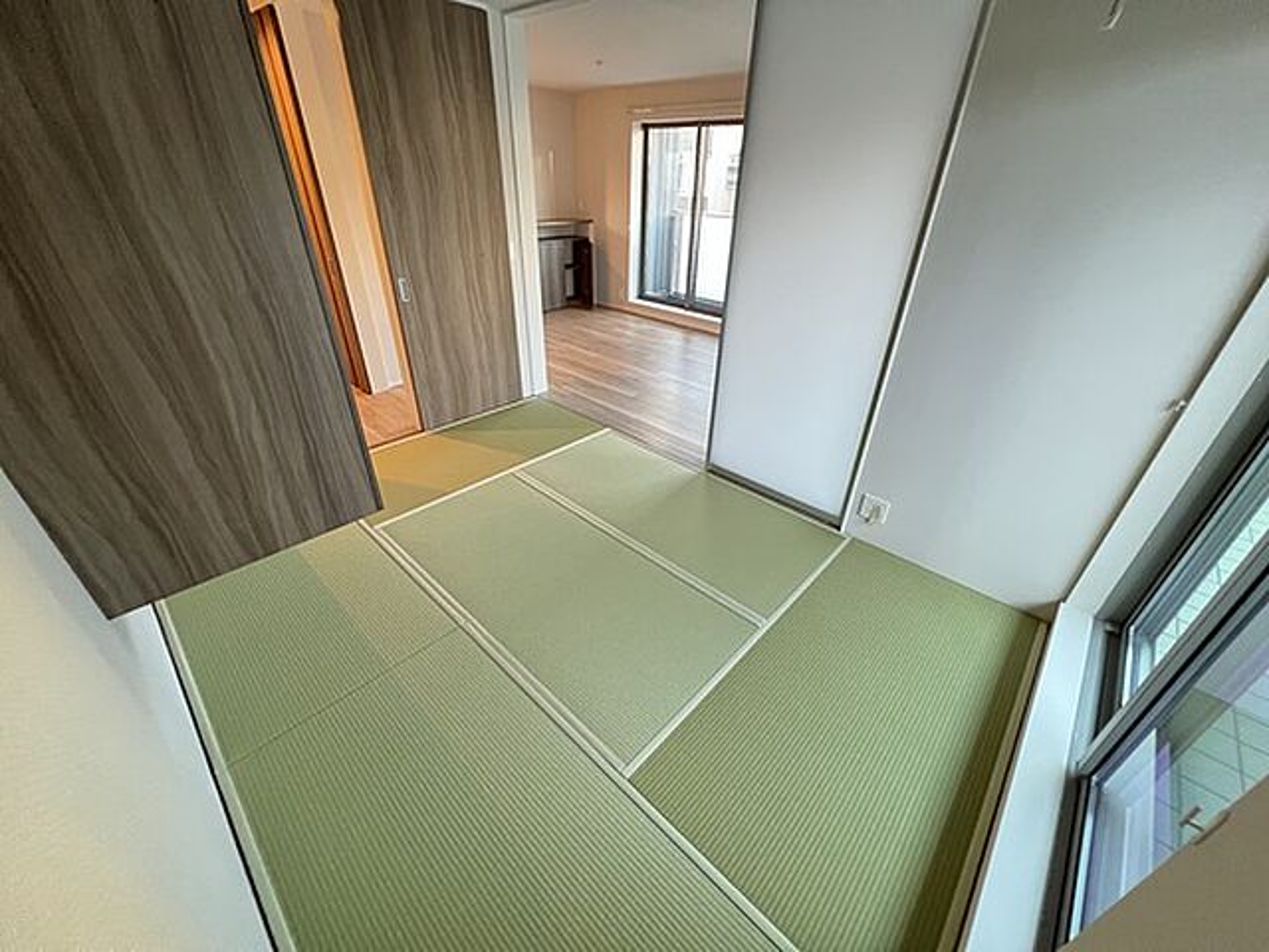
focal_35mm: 13
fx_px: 477
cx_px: 634
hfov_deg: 106.2
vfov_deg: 89.9
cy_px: 476
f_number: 1.8
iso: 1000
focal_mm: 1.57
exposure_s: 1/60
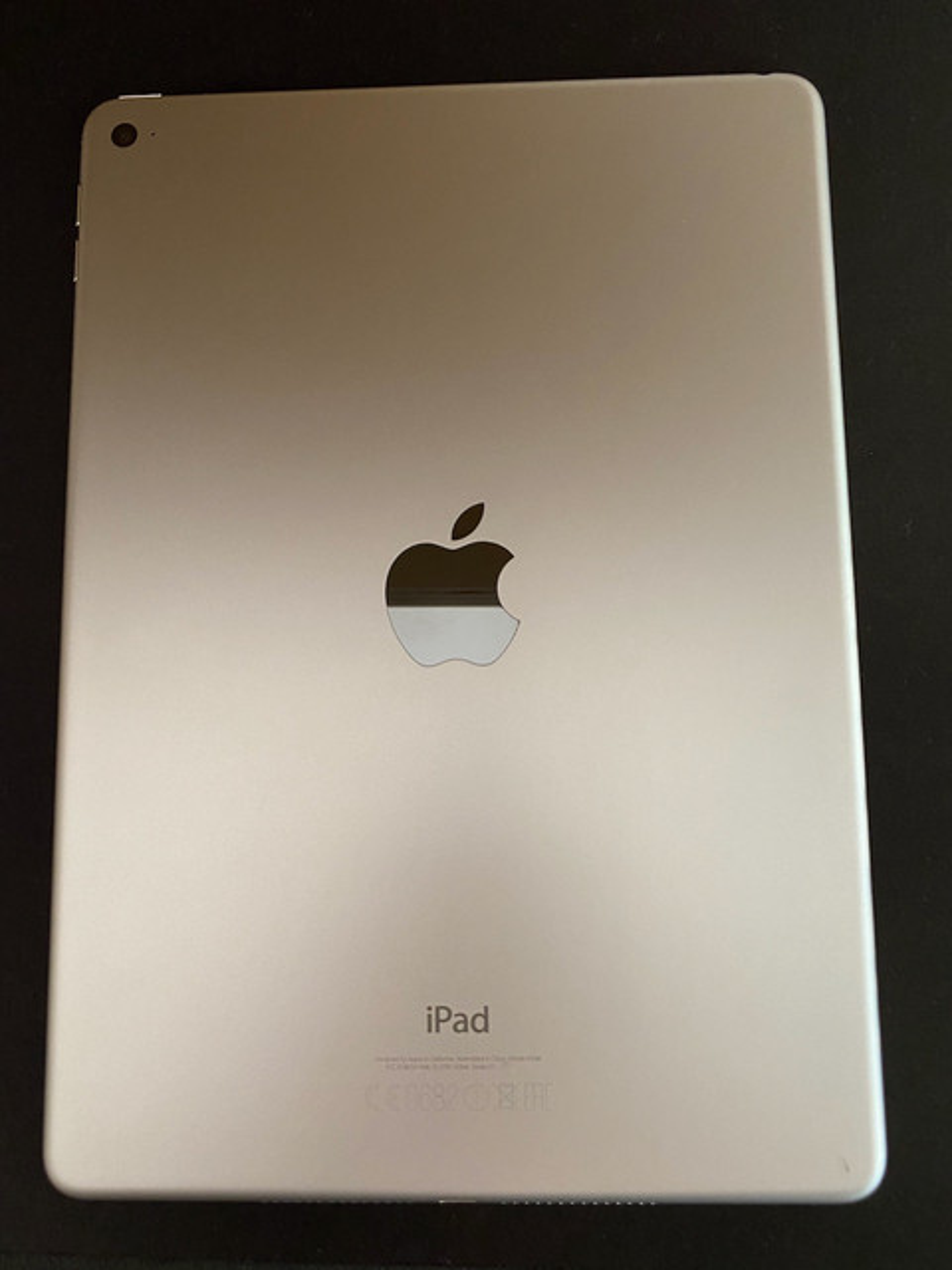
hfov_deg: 53.1
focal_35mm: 26
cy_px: 635
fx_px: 953
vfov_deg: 67.3
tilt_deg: -82.9
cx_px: 476
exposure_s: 1/60
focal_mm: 4.25
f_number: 1.8
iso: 160
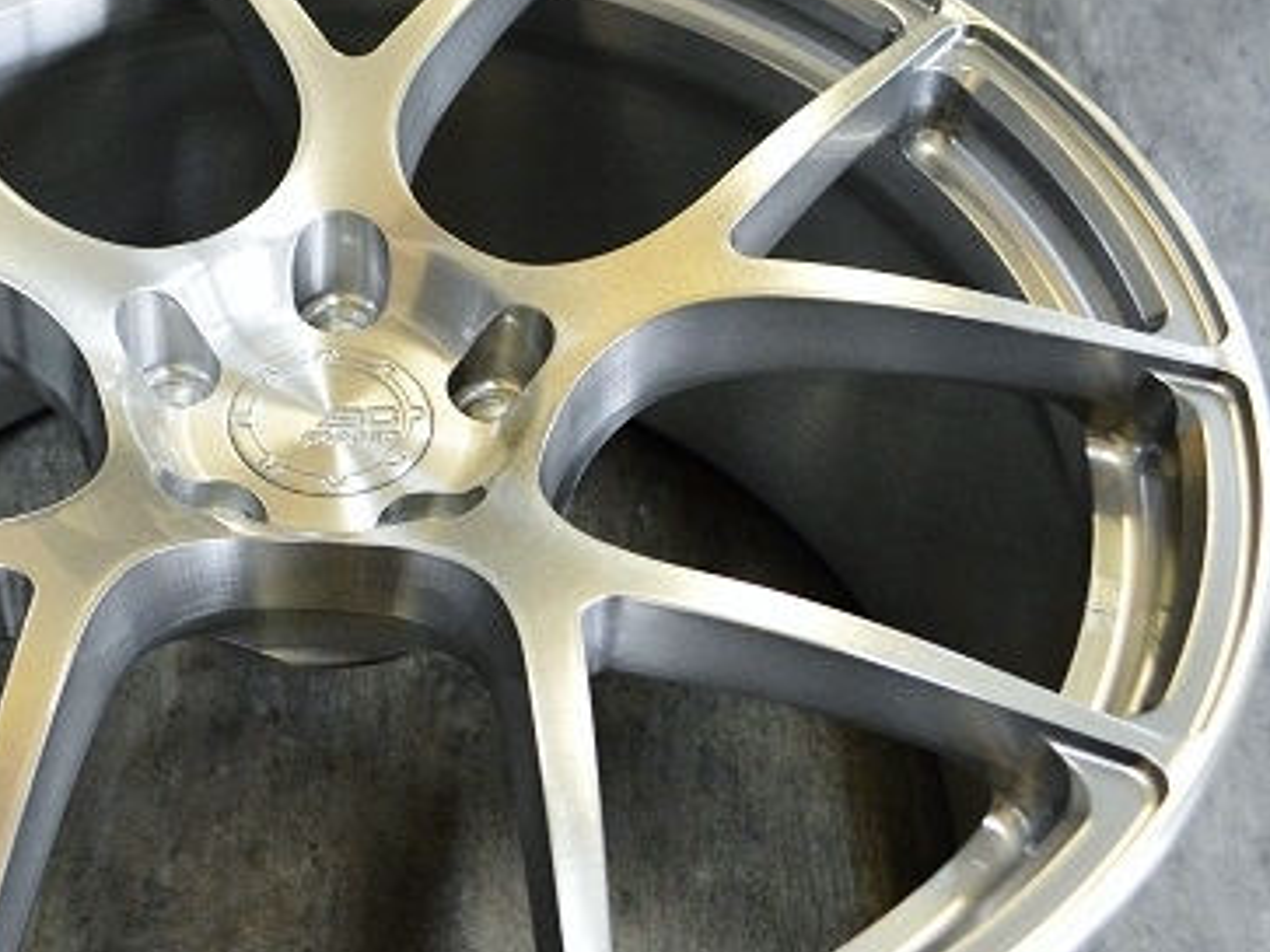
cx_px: 332
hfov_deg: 37.4
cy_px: 508
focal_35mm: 50
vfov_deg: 29.1
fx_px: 1834
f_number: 5
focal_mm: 20
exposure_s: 1/100
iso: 3200
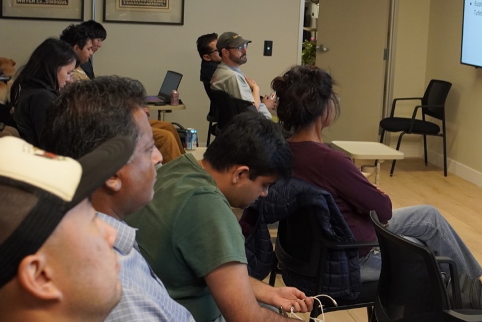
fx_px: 829
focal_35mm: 62
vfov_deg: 21.9
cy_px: 125
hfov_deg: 32.3
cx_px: 301
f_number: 4
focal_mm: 23
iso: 1600
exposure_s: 1/160
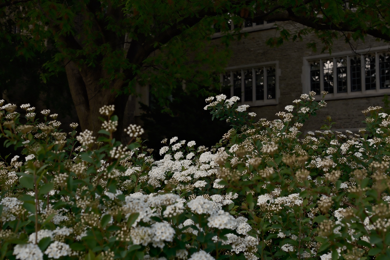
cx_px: 195
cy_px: 130
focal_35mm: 35
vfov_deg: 37.9
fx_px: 379
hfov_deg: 54.4
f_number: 5.6
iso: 125
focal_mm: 23
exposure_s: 1/400
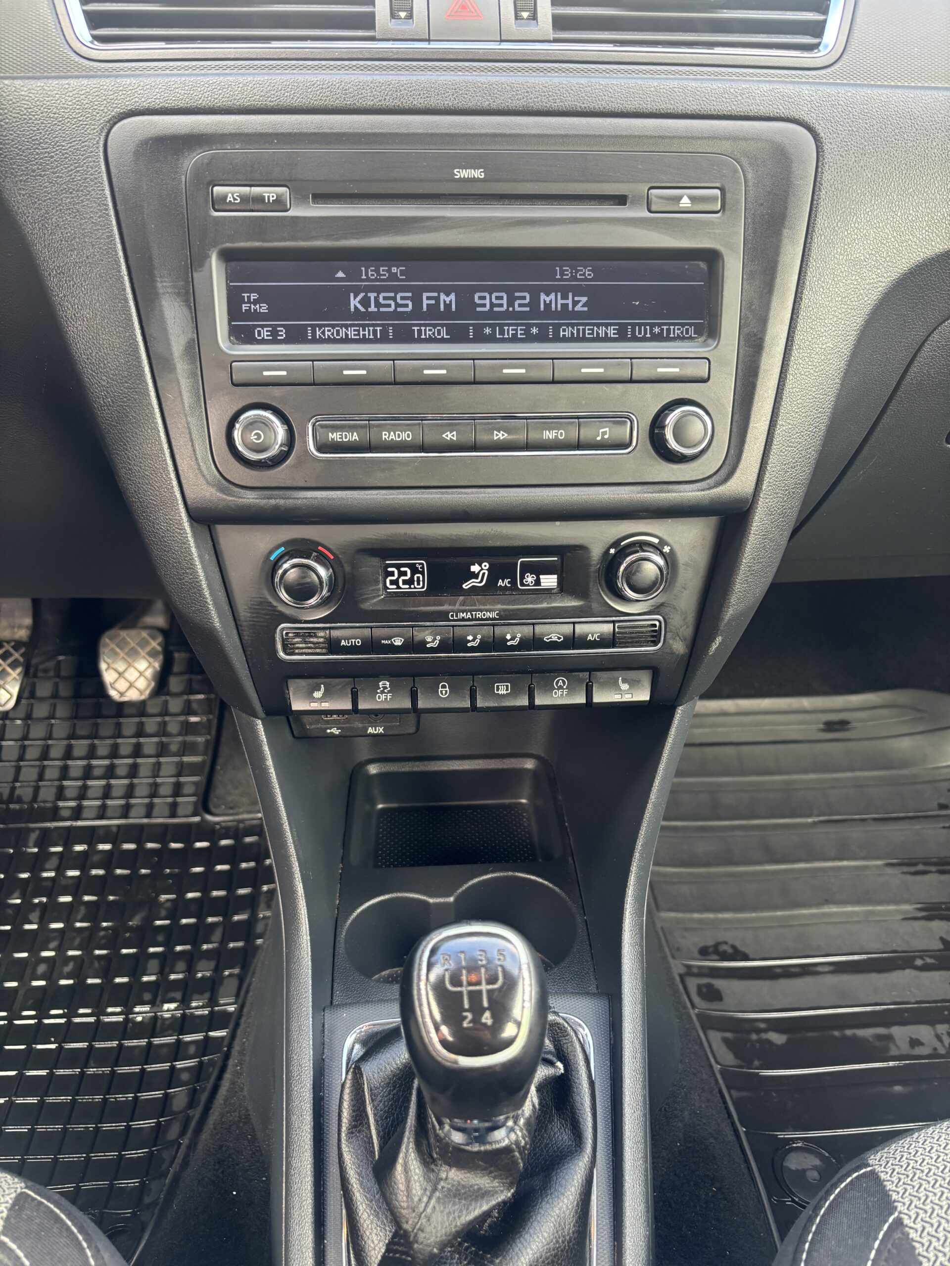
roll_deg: -2.0
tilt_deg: -32.3
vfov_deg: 67.3
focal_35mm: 26
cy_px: 633
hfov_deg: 53.1
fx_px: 951
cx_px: 475
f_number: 1.6
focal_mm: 5.96
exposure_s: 1/110
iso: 125
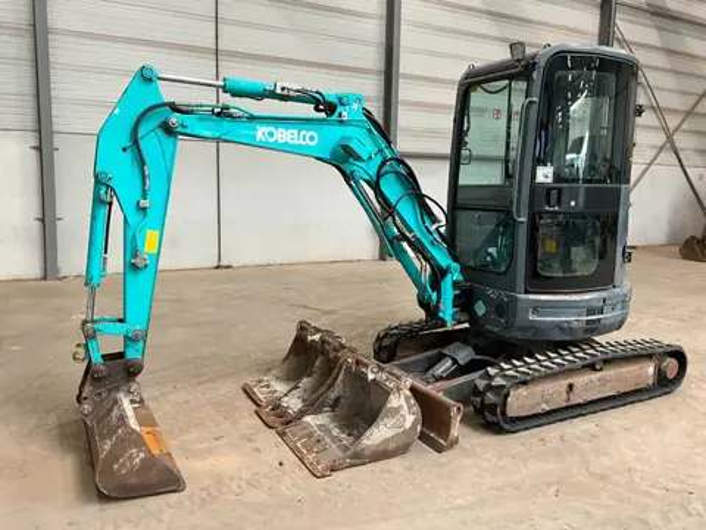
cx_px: 353
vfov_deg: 48.2
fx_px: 591
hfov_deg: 61.7
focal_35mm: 29
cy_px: 265
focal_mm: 3
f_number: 1.8
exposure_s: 1/60
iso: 125
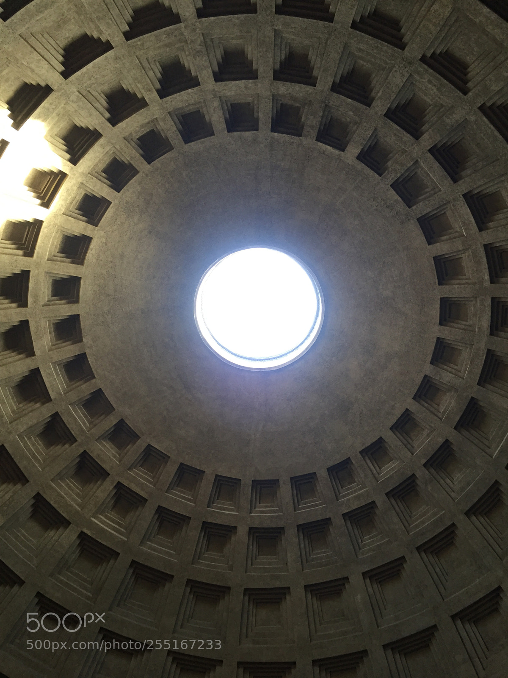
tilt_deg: +74.7
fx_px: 567
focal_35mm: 29
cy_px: 339
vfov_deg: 61.7
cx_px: 254
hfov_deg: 48.2
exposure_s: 1/33
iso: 80
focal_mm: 4.15
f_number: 2.2
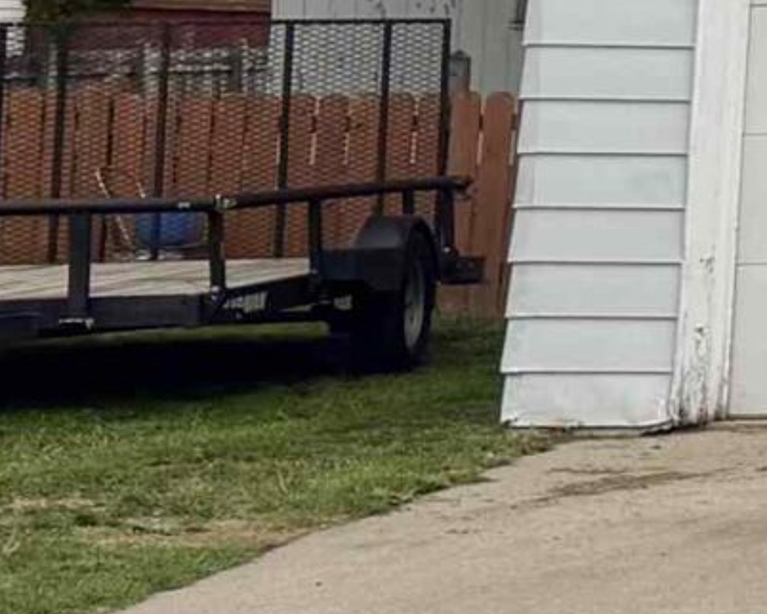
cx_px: 2425
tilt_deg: +6.4
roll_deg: +0.9
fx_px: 3384
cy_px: -305
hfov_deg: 9.5
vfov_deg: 10.0
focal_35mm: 149
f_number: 1.78
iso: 80
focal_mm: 6.76
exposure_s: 1/1812
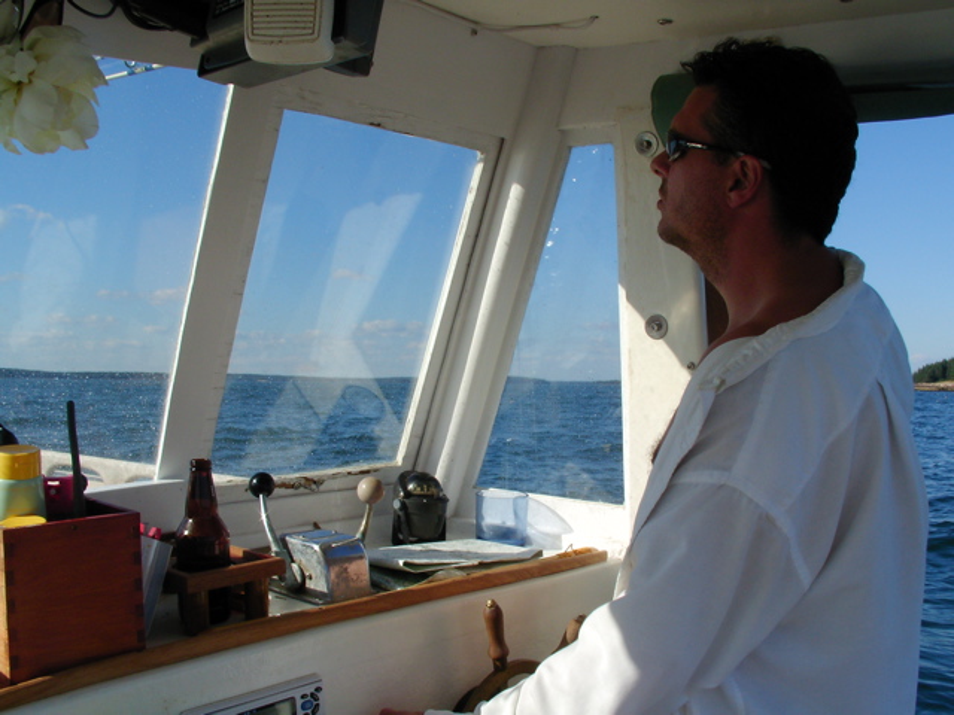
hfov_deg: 49.0
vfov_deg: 37.7
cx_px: 477
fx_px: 1047
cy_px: 358
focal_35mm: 38
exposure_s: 1/352
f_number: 6.7
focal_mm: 5.8
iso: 50
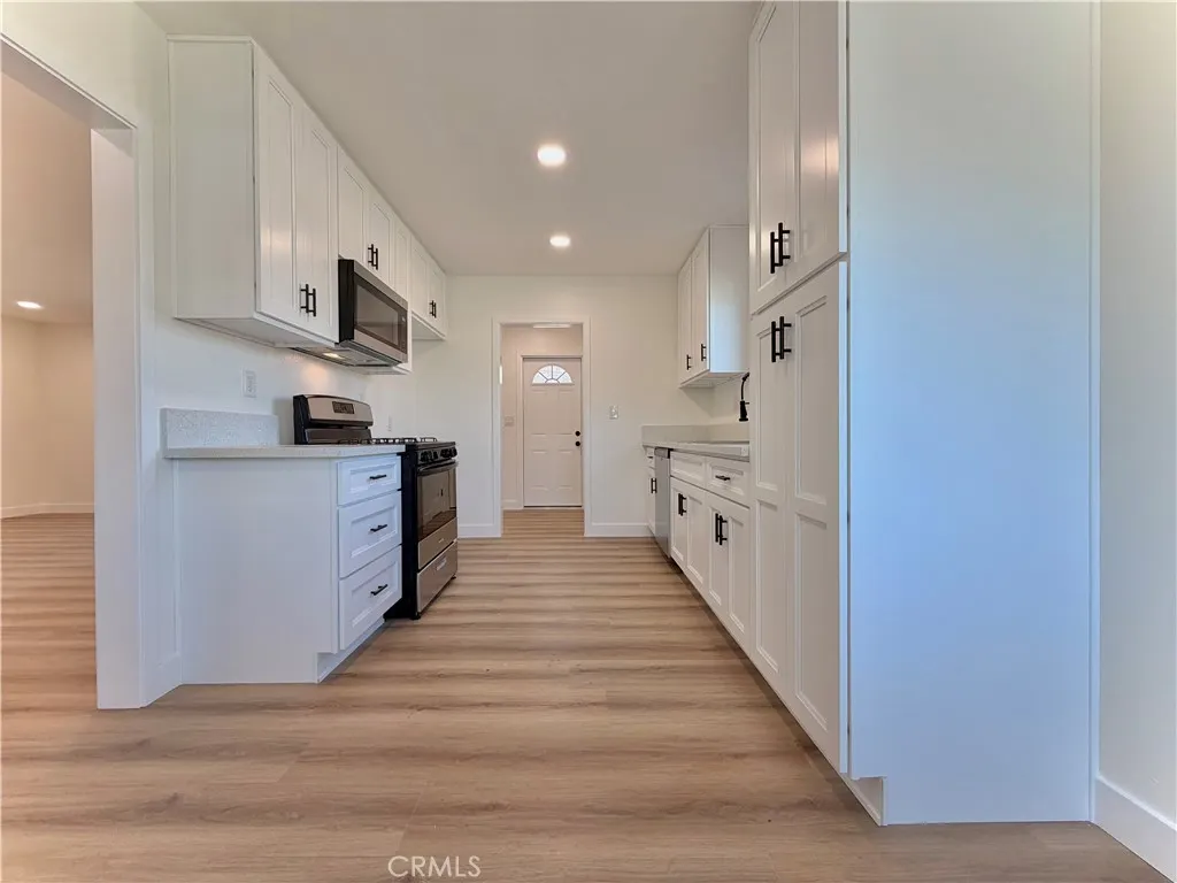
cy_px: 442
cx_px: 588
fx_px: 476
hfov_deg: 102.1
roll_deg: +0.3
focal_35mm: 14
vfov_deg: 85.7
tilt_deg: -0.3
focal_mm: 2.22
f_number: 2.2
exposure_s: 1/120
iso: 100
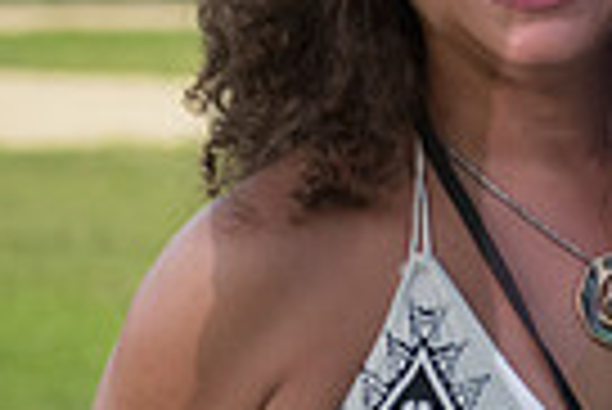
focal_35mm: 238
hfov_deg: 8.3
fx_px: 4050
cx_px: 1107
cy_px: 137
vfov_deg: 5.8
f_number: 3.2
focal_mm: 56
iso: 2000
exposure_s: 1/160
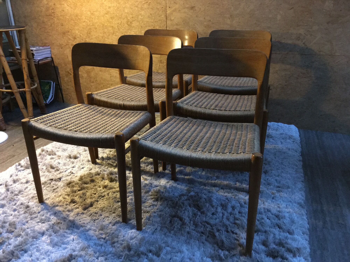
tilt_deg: -23.6
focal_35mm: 29
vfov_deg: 48.2
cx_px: 175
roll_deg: +0.5
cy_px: 131
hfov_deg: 61.7
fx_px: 293
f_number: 2.2
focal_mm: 4.15
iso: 320
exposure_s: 1/17
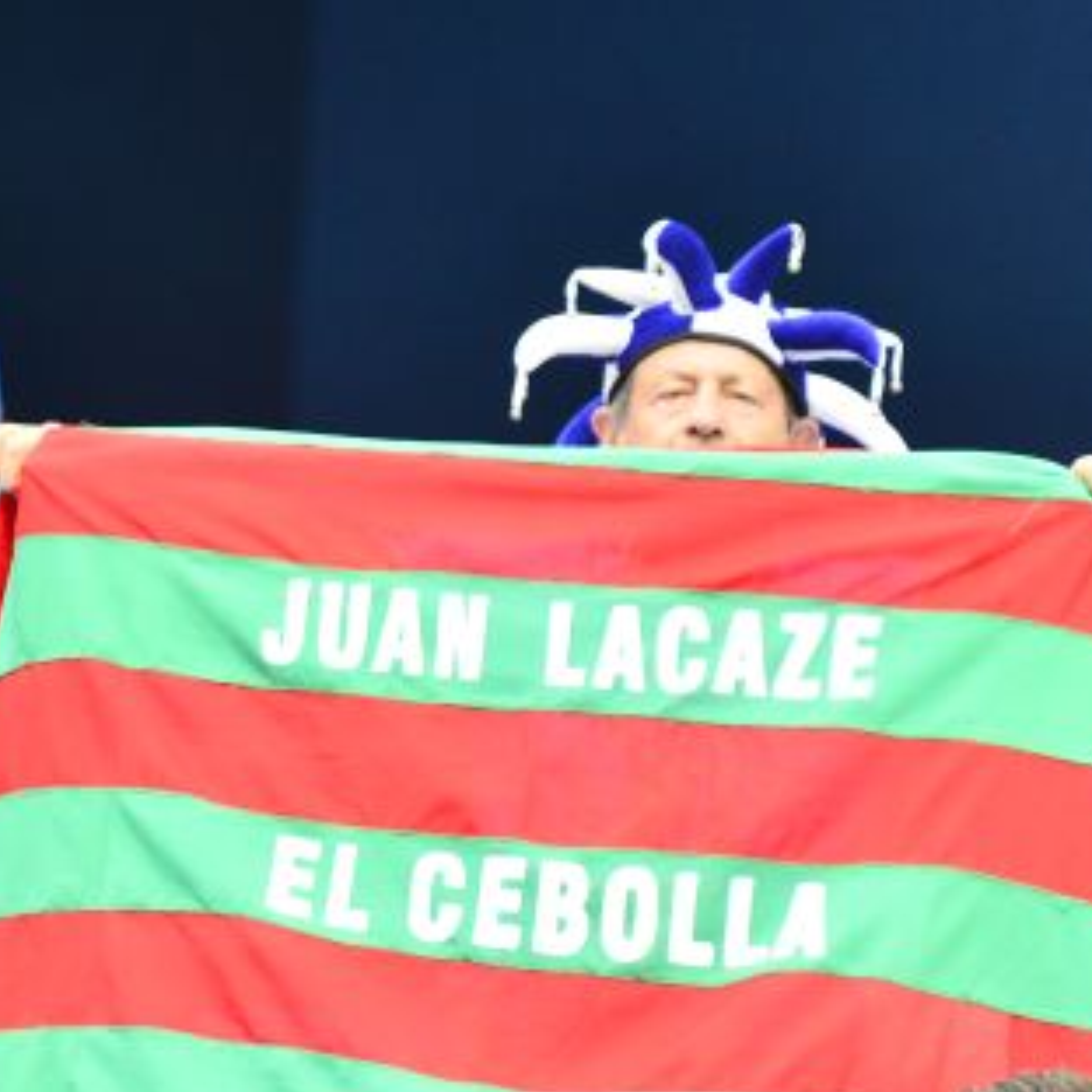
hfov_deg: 4.6
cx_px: 654
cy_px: 595
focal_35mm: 381
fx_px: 13598
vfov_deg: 4.6
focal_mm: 140
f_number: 4
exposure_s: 1/640
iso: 1250
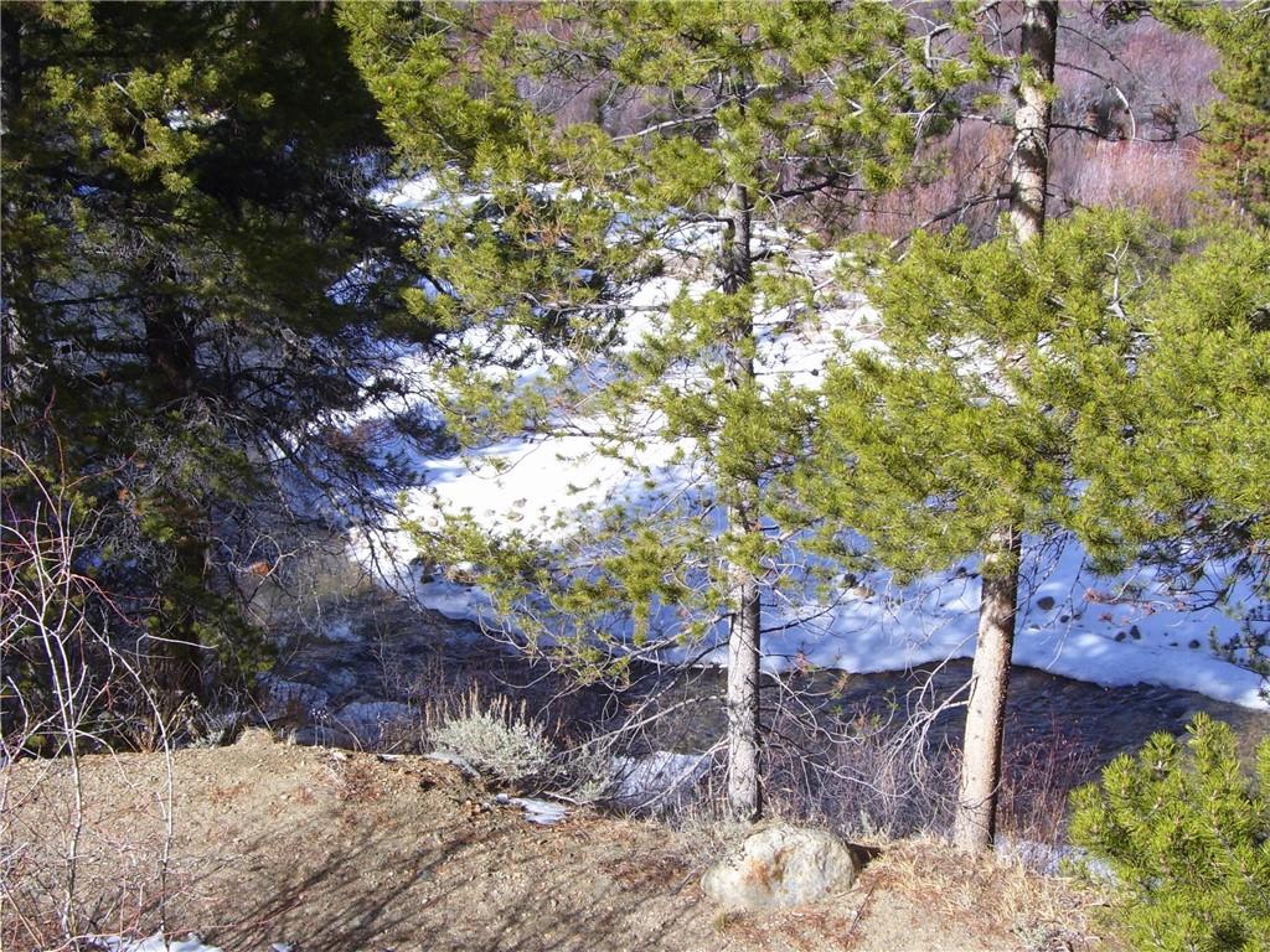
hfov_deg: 33.8
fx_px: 2091
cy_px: 476
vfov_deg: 25.7
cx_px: 635
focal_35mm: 57
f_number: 5.6
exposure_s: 1/250
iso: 80
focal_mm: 9.4
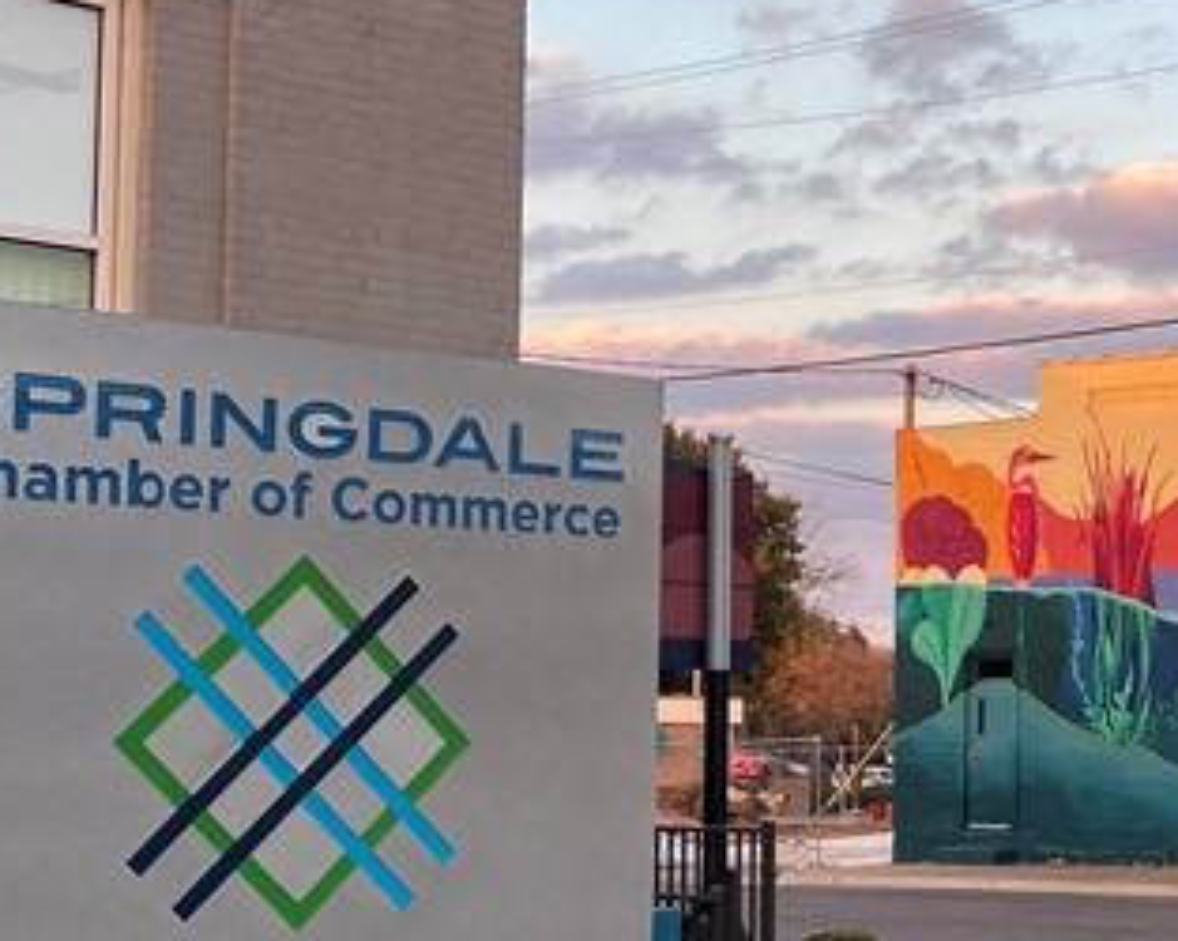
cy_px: 610
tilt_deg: +2.0
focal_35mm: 83
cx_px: 1464
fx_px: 2892
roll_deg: +0.1
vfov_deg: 18.4
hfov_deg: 21.2
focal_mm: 4.2
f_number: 1.6
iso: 32
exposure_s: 1/270
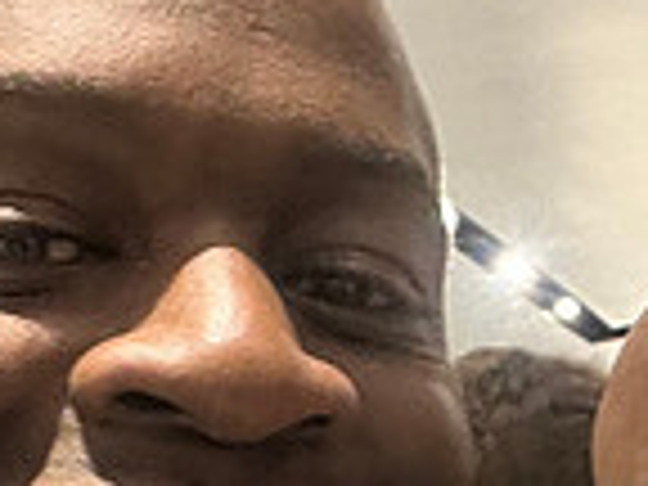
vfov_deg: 11.8
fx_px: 2265
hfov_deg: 16.0
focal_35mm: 121
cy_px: 675
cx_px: 632
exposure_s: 1/40
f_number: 2.2
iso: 320
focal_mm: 2.71
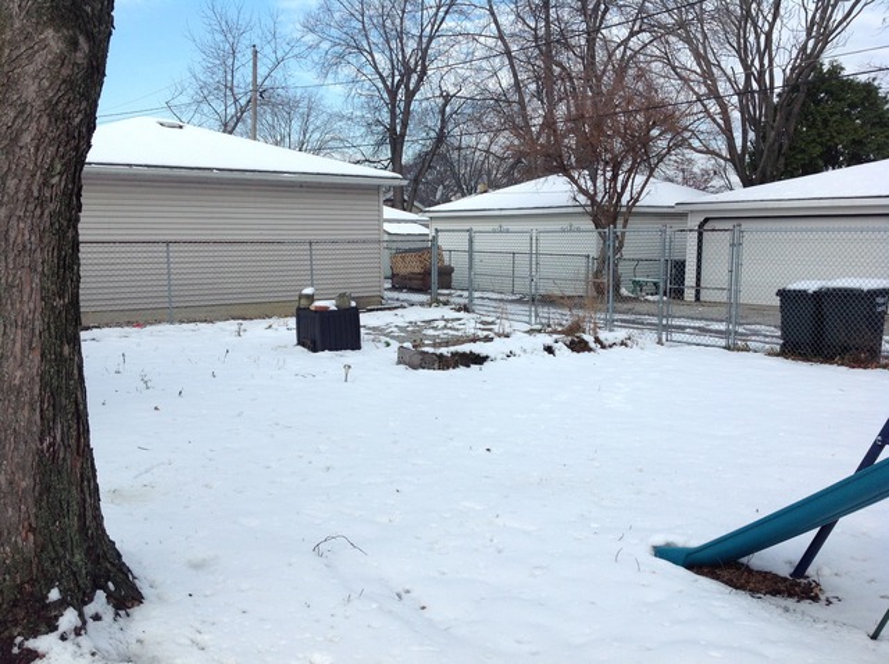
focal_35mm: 35
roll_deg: -1.9
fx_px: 898
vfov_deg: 40.6
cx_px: 444
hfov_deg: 52.7
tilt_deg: -6.7
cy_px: 332
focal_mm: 4.28
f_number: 2.4
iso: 50
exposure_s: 1/1314
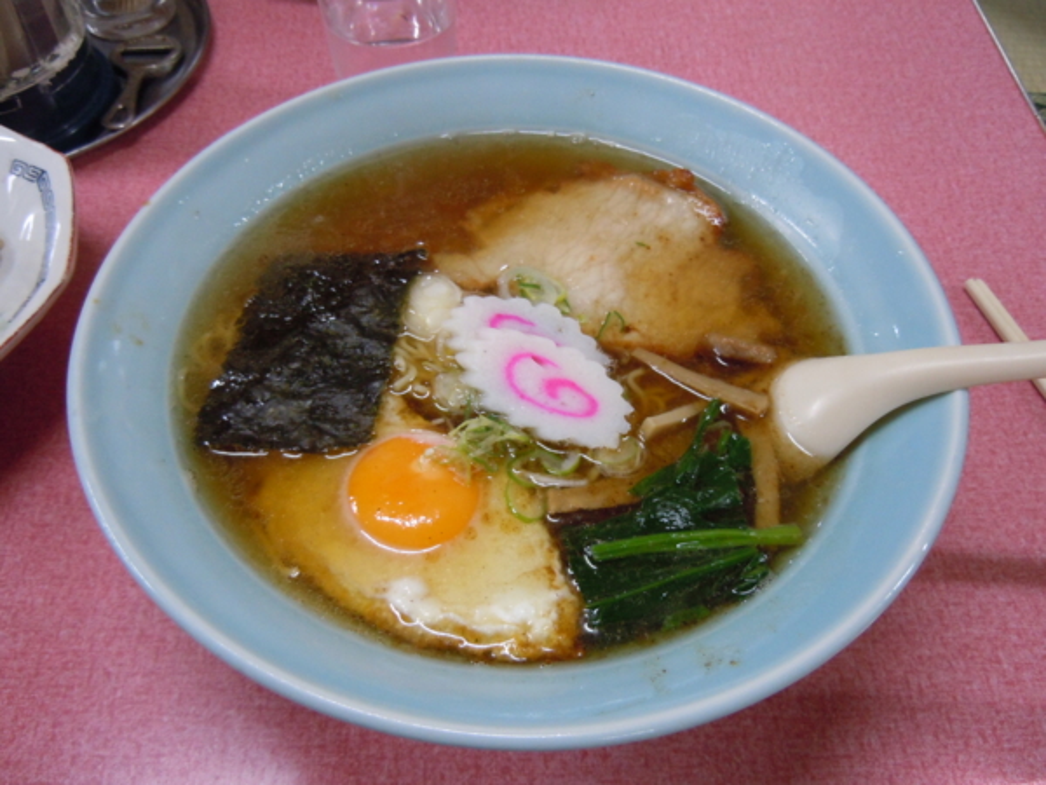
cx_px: 523
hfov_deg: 60.0
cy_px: 392
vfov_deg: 46.8
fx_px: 907
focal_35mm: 30
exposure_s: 1/20
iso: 400
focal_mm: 5.4
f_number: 3.5
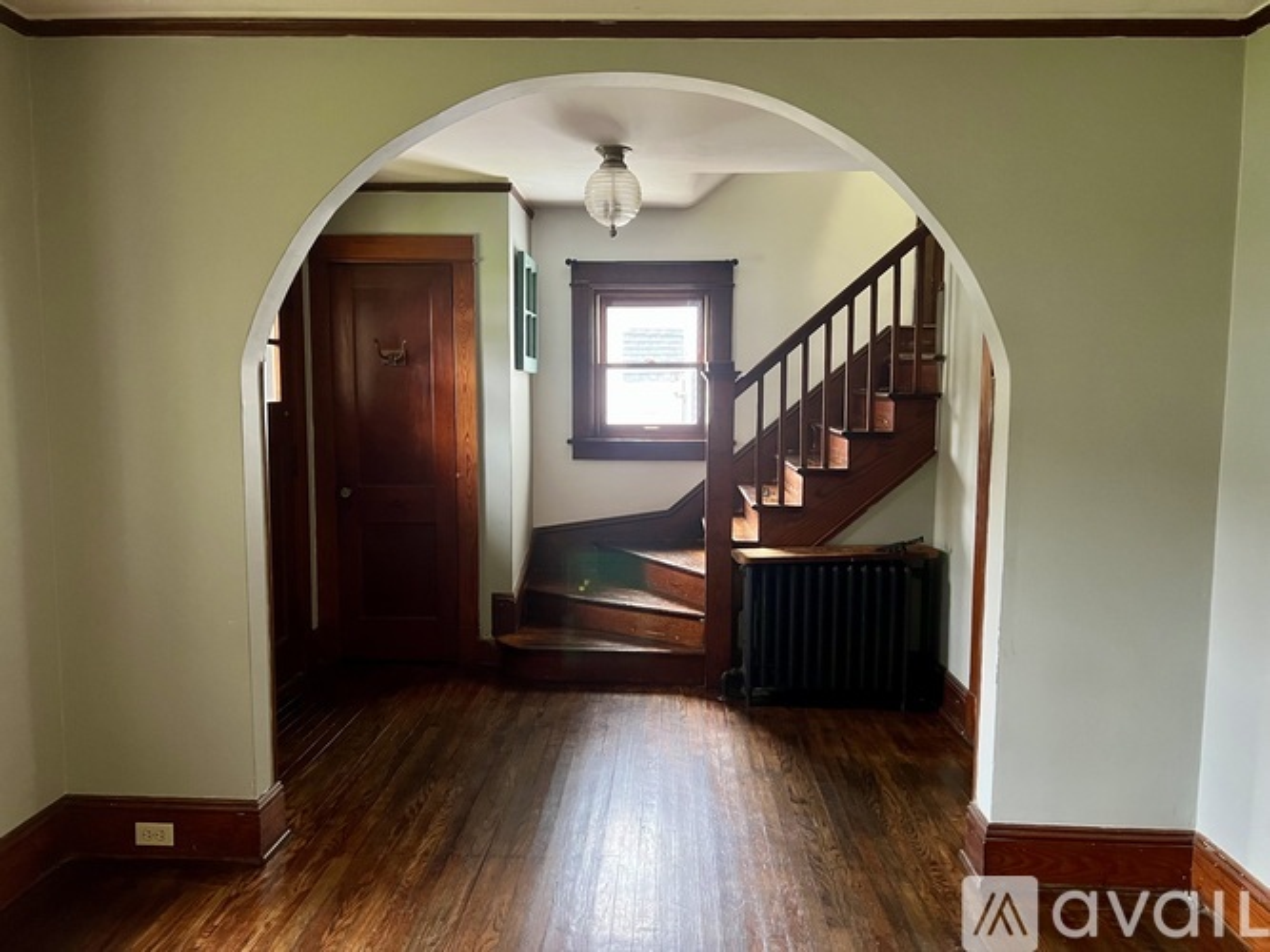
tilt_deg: -5.6
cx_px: 635
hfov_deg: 67.3
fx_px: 954
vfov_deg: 53.0
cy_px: 476
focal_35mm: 26
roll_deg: -0.1
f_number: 1.5
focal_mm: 5.7
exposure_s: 1/40
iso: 640
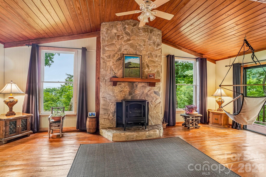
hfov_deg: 100.4
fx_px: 111
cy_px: 88
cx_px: 133
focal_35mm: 15
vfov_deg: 77.3
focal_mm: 10
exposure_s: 1/6
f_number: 8
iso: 400
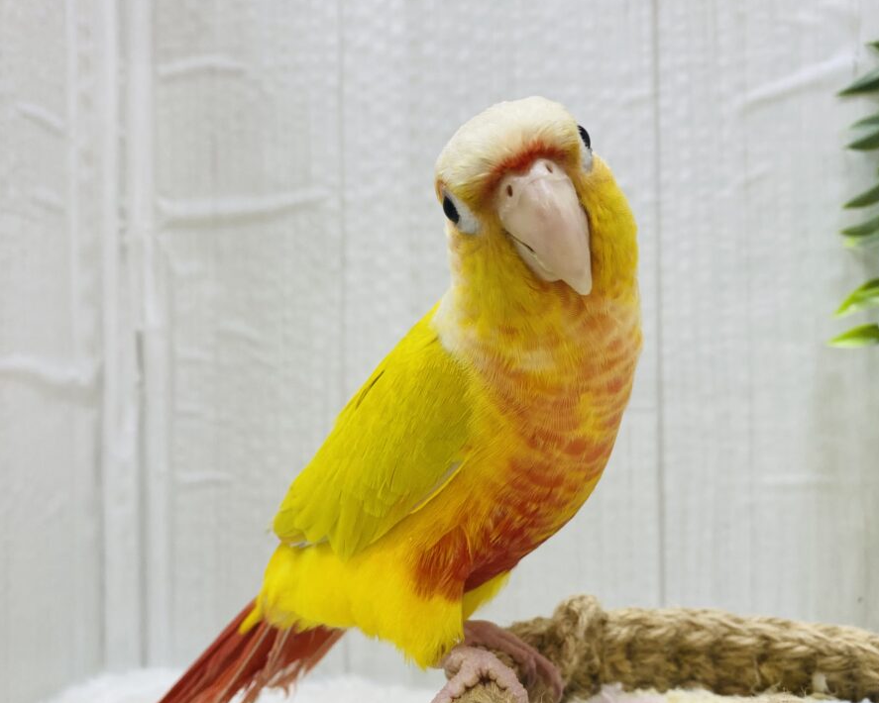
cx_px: 418
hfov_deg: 54.2
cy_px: 375
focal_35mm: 33
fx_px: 859
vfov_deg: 44.5
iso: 100
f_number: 1.8
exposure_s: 1/100
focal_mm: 4.25
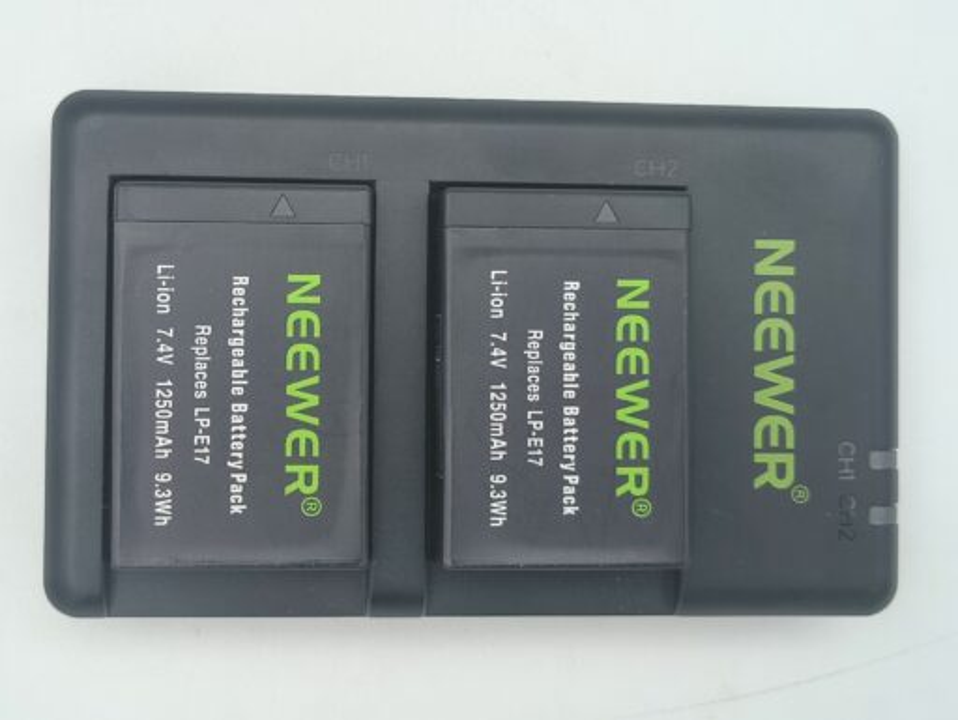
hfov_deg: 71.5
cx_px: 479
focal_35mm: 24
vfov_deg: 56.9
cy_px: 360
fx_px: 665
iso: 100
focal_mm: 5.56
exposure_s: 1/453
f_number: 1.8
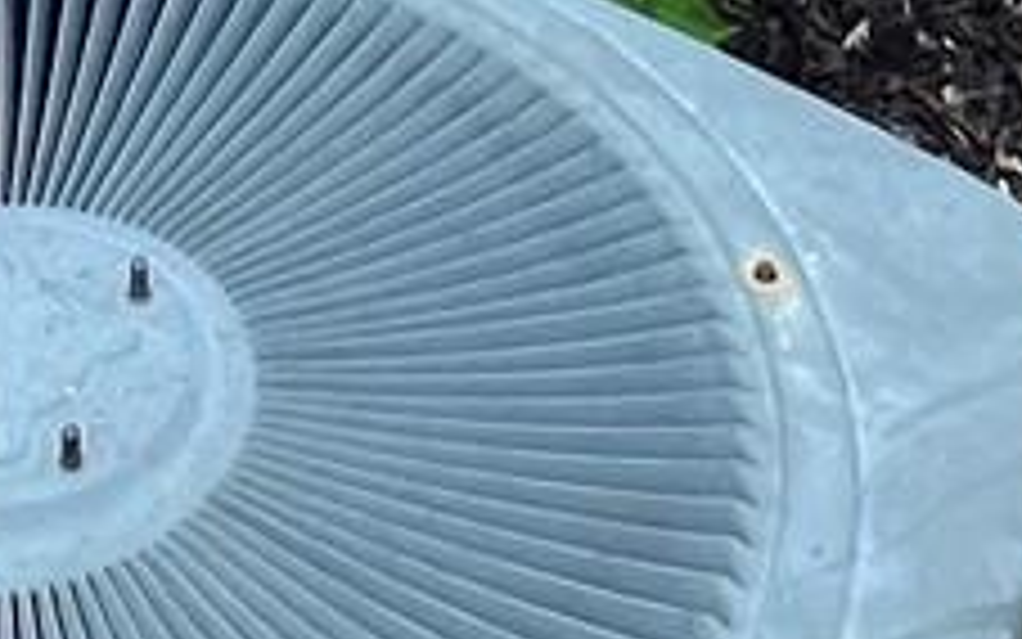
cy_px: -1845
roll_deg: +1.6
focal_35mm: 97
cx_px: 297
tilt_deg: +2.7
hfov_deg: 21.3
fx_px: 2702
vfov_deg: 8.3
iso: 32
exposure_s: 1/612
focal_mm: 1.57
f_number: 1.8
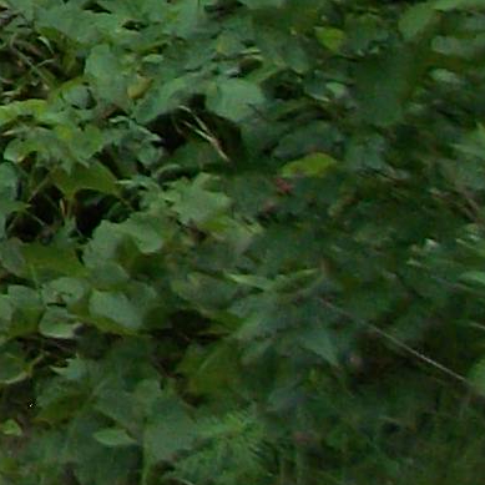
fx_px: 4613
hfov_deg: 5.0
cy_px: -684
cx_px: -1798
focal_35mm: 291
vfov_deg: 5.8
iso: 80
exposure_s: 1/320
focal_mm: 5.7
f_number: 2.9
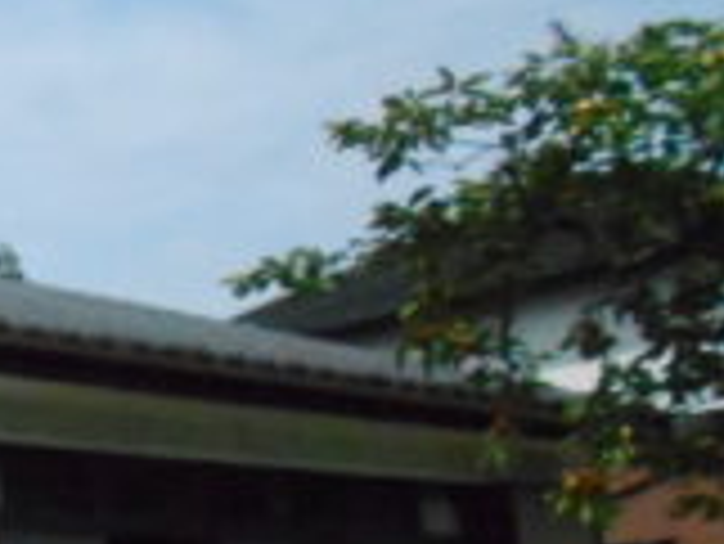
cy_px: 416
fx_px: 1863
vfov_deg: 16.5
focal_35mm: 89
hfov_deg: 18.3
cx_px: -504
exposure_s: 1/2000
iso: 800
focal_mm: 4.6
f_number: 8
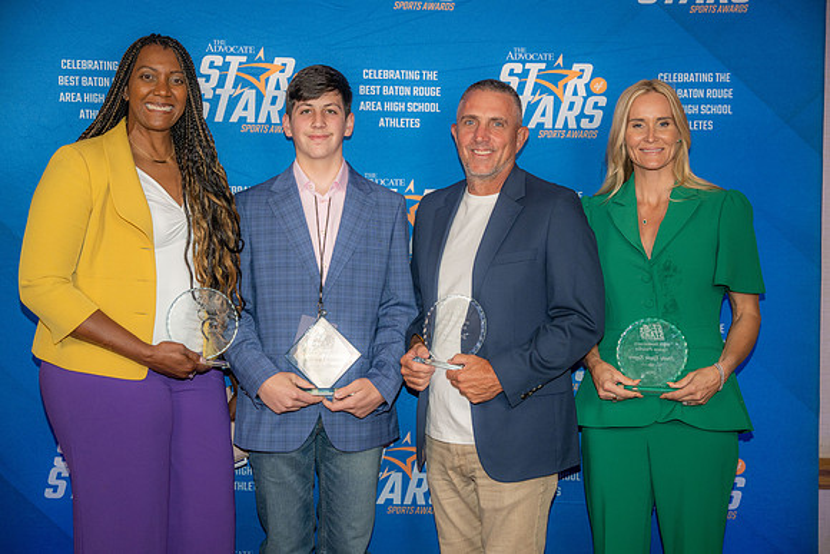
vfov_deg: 27.5
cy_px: 277
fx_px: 1130
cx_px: 415
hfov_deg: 40.3
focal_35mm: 49
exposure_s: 1/160
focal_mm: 49
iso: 320
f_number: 3.2
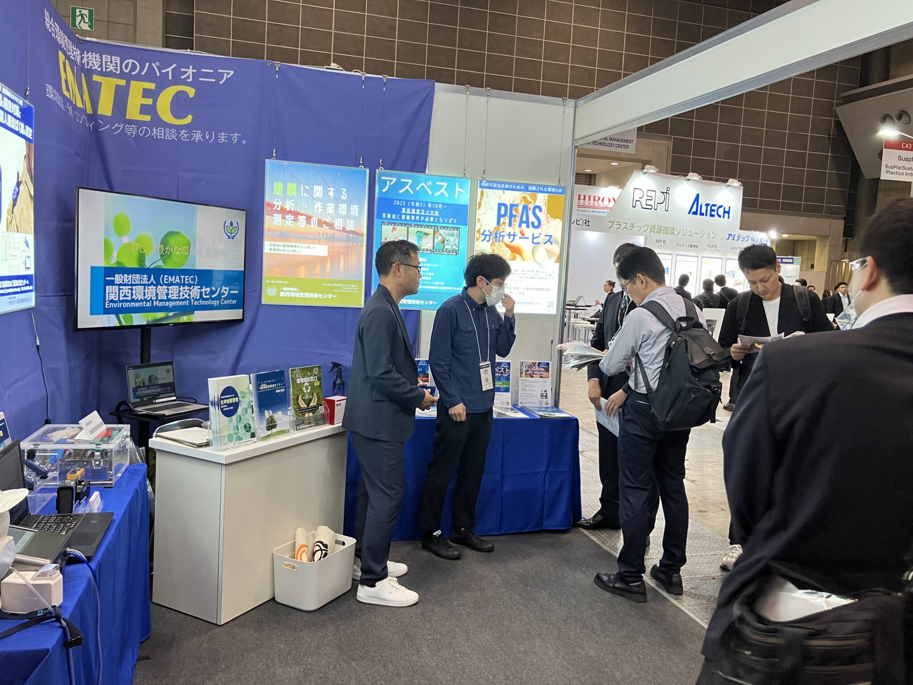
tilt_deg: -5.3
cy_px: 342
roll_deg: -4.5
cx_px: 456
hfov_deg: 63.4
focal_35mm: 28
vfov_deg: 49.7
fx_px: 739
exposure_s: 1/50
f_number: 1.8
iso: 50
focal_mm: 3.99
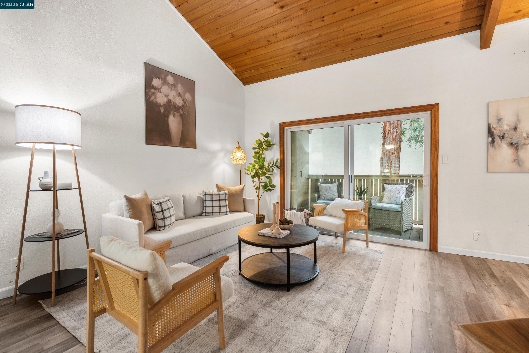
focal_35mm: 16
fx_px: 235
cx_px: 264
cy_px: 176
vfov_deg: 73.7
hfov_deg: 96.7
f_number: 8
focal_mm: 16
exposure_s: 3.2
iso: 200
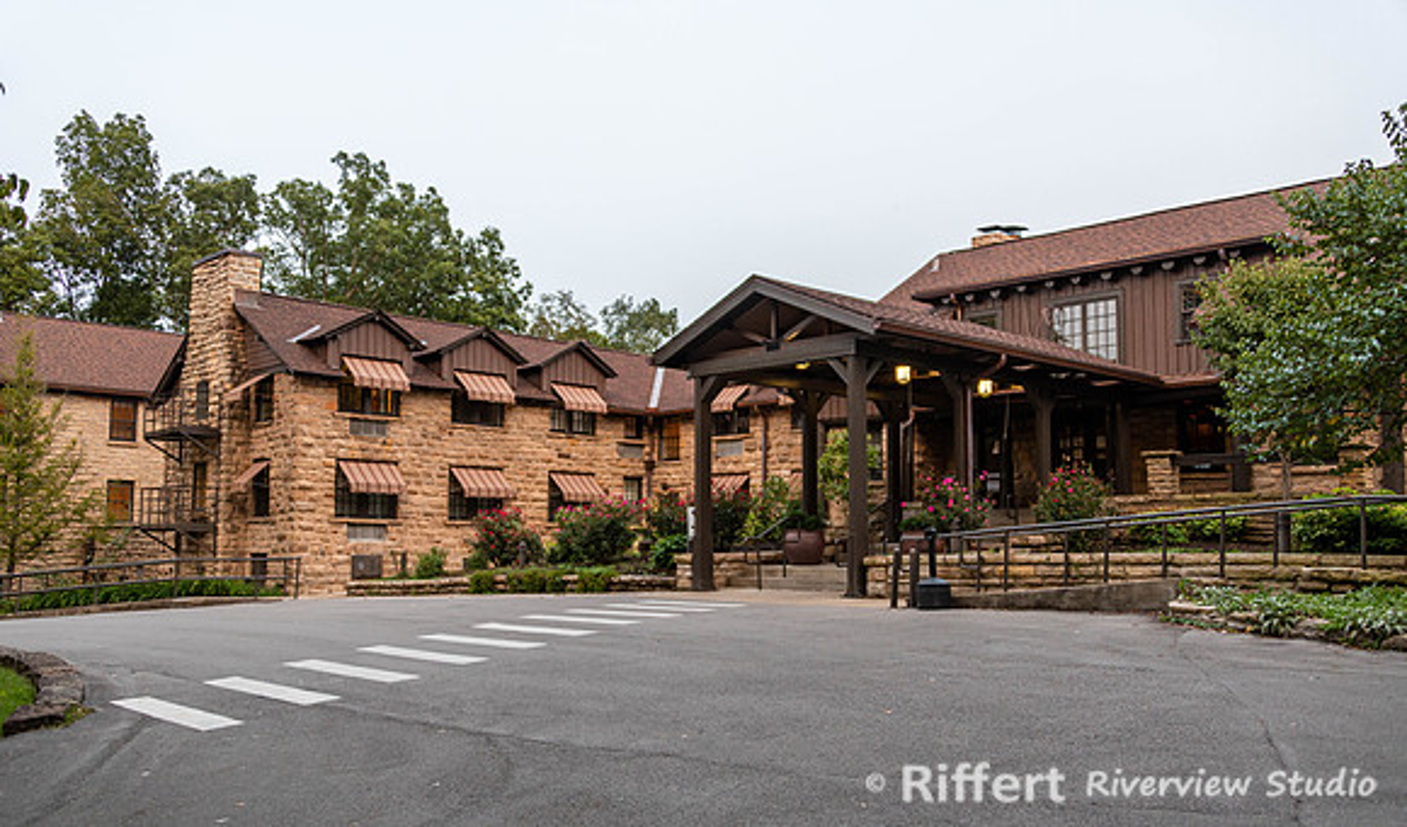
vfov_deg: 36.4
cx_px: 704
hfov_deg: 58.4
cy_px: 464
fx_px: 1258
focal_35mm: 33
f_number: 3.5
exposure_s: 1/200
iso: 1000
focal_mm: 32
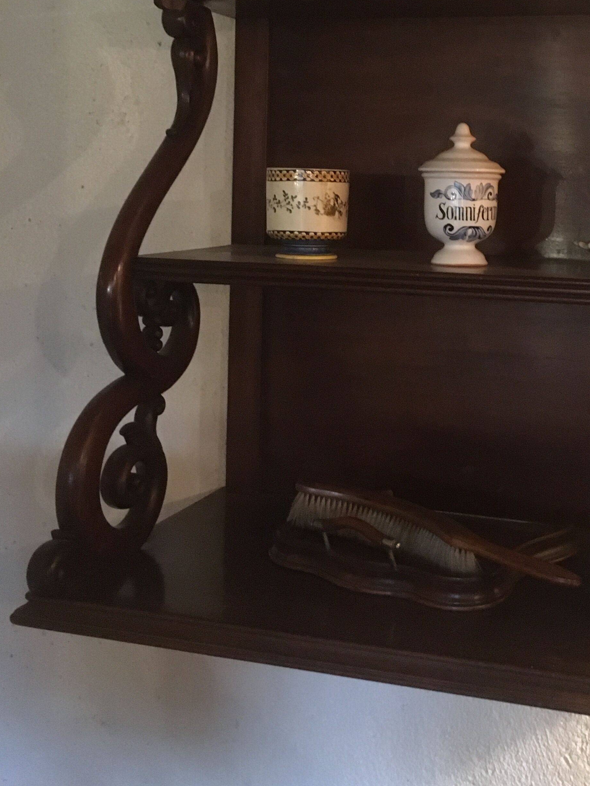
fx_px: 1091
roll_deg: -2.3
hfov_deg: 29.5
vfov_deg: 39.0
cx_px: 476
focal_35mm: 48
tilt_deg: -1.2
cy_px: 233
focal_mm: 4.15
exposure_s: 1/17
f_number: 2.2
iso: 320
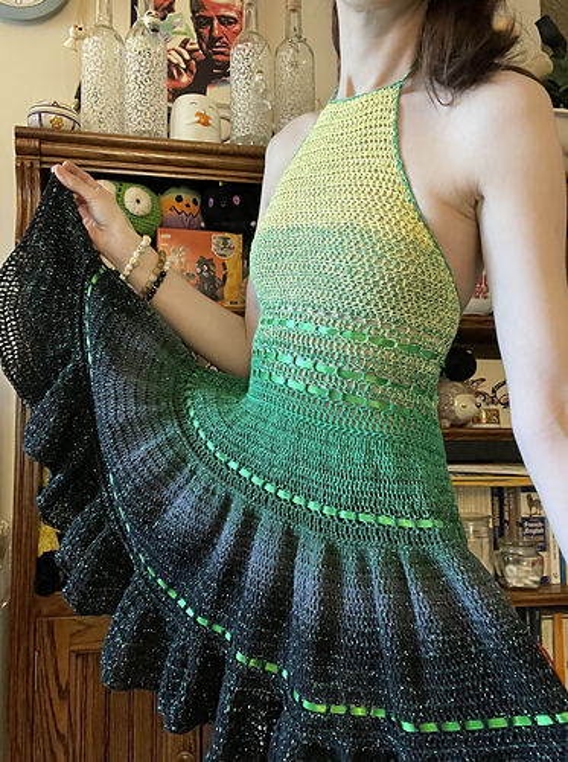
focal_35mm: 30
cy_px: 381
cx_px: 284
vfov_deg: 60.1
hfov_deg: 46.7
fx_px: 659
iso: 500
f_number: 2.2
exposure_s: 1/30
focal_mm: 2.71
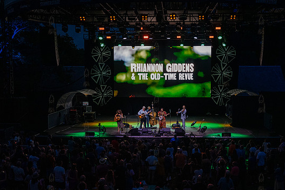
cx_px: 156
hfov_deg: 38.8
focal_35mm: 51
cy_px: 103
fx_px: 404
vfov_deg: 26.5
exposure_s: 1/320
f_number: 4
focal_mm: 45
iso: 4000
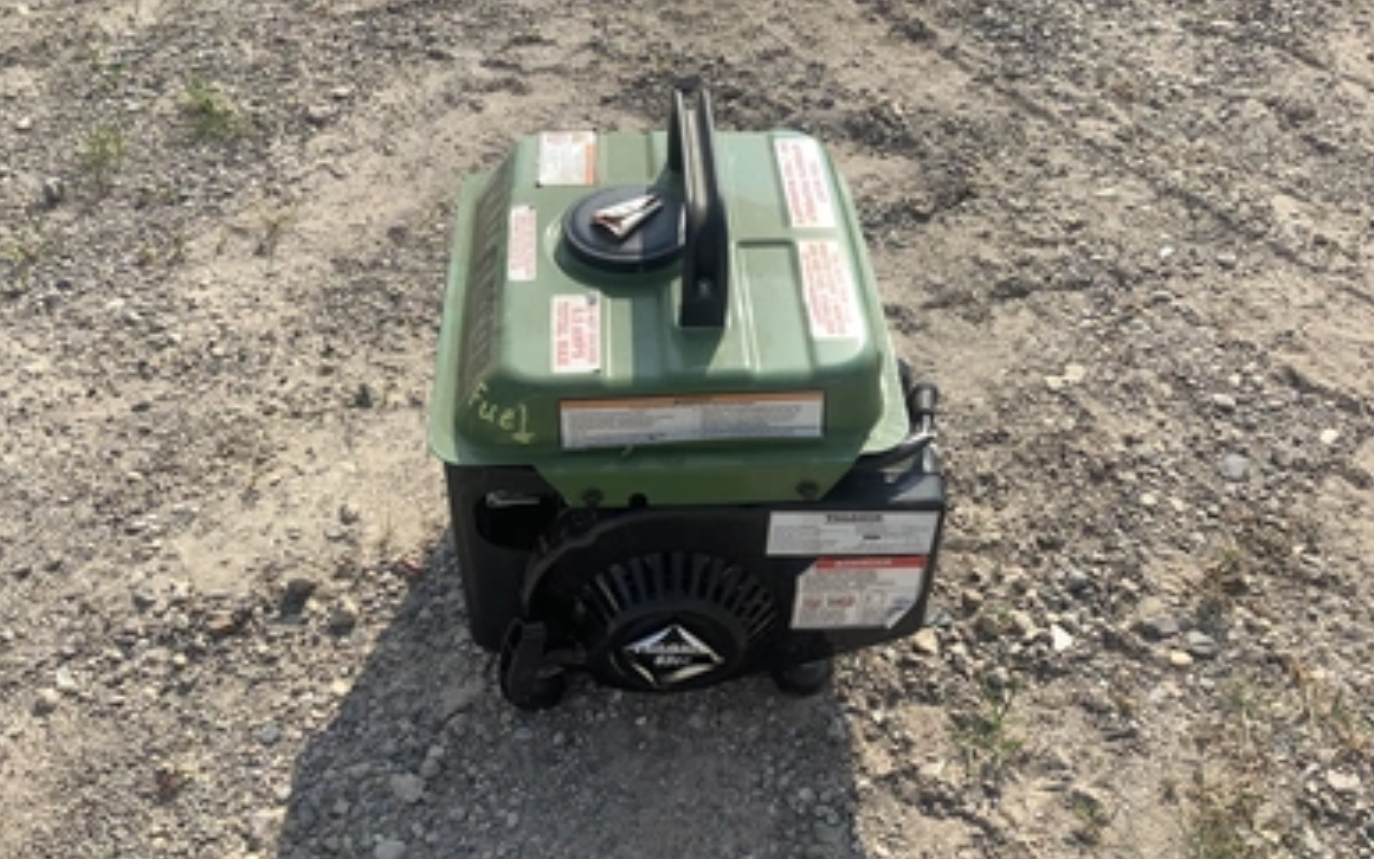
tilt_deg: -45.0
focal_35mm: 34
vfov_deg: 37.3
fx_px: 1273
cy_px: 465
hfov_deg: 56.7
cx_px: 699
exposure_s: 1/1087
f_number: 2.4
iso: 25
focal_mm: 3.3
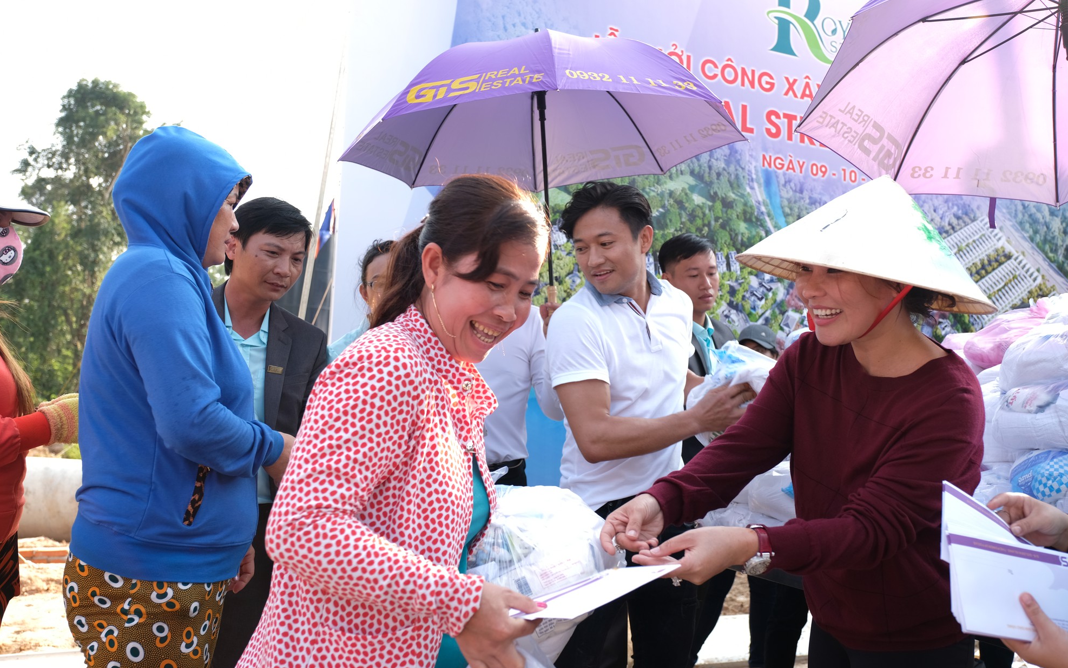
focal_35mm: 32
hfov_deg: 59.7
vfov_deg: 39.4
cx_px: 531
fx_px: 931
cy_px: 326
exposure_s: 1/160
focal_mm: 20.6
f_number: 3.6
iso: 100
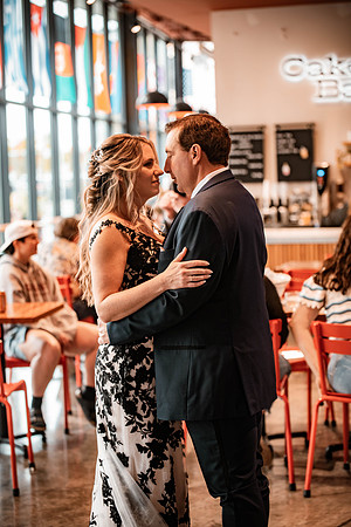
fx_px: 1097
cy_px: 264
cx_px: 176
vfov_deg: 27.0
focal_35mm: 75
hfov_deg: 18.2
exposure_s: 1/100
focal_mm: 75
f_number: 2.8
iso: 640
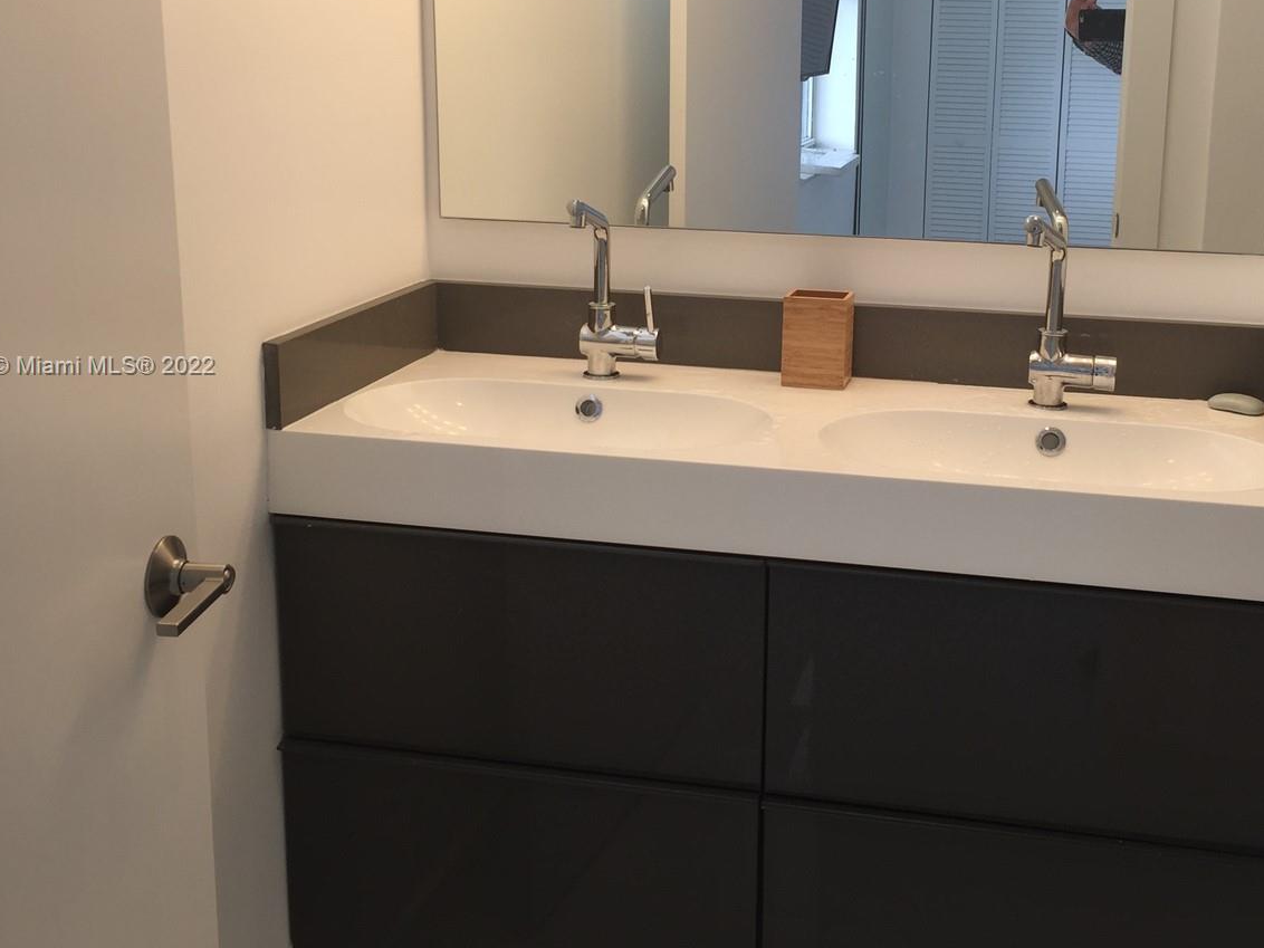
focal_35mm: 41
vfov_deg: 35.0
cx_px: 750
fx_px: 1497
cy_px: 367
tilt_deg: -11.6
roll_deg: -0.7
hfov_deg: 45.6
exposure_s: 1/156
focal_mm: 4.15
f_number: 2.2
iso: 32
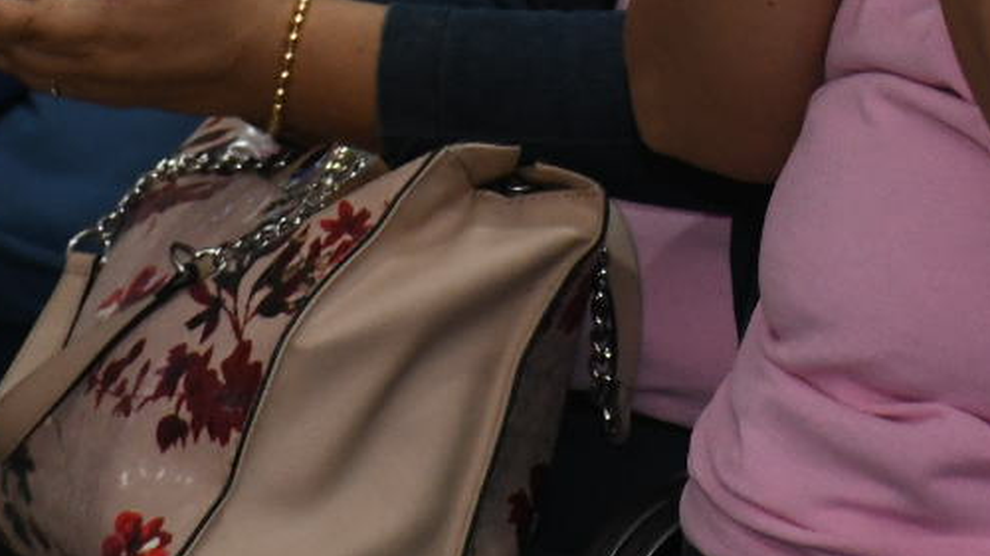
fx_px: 13989
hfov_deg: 4.1
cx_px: 689
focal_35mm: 533
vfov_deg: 2.3
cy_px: -441
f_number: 6.3
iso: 2500
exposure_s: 1/100
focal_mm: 105
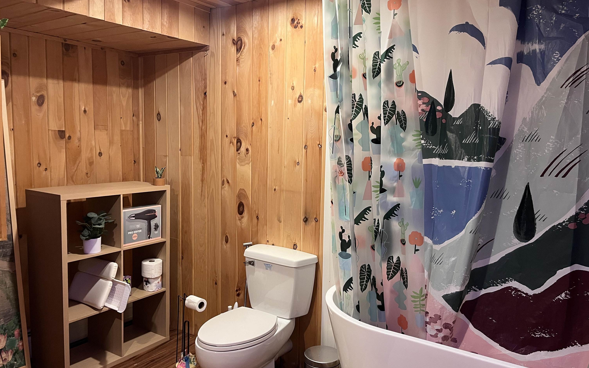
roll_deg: -1.4
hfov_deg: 66.5
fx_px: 449
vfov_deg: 44.5
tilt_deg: -6.4
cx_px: 297
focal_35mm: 28
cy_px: 187
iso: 320
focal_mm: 5.1
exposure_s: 1/60
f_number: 1.6
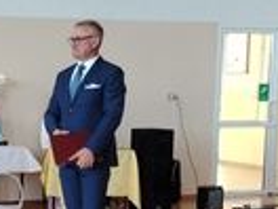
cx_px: -65
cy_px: 179
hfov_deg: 16.2
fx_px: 932
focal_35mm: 116
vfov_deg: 12.7
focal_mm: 5.25
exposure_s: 1/50
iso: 534
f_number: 1.75
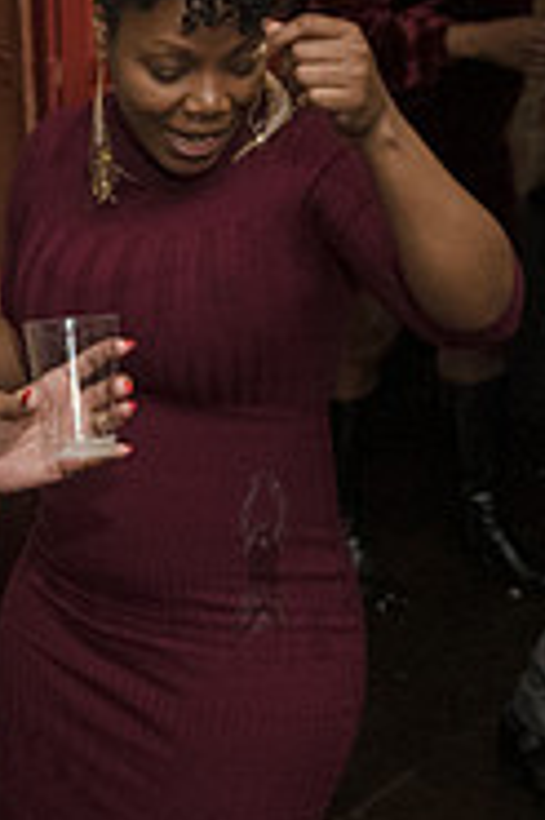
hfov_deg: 11.9
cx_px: -283
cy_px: 579
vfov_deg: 18.5
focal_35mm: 110
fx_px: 2502
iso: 2000
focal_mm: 24
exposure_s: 1/250
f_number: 4.5
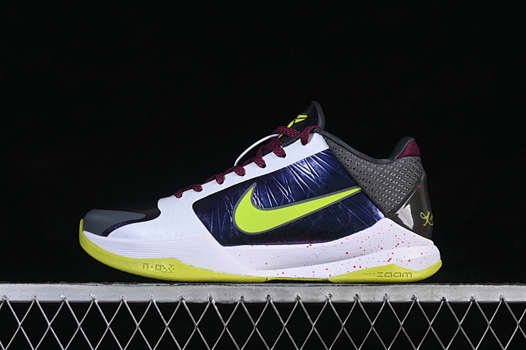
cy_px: 175
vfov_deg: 18.2
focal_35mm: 75
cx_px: 263
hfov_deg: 27.0
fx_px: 1096
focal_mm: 50
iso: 160
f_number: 8
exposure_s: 1/80
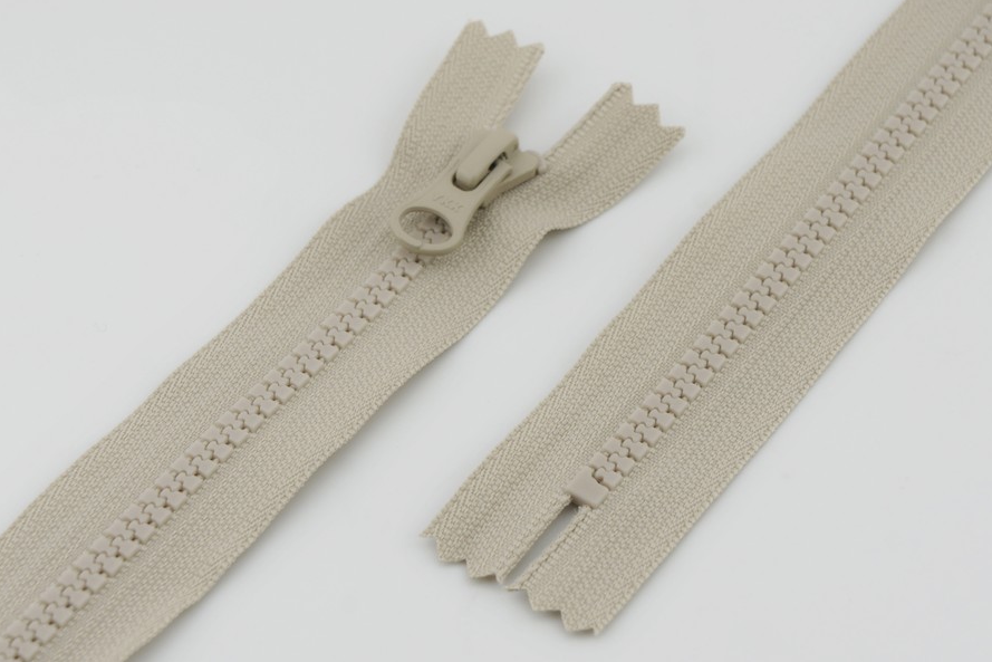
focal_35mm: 84
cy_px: 329
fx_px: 2301
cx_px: 499
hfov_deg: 24.3
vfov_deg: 16.4
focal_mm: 55
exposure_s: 1/320
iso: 200
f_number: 9
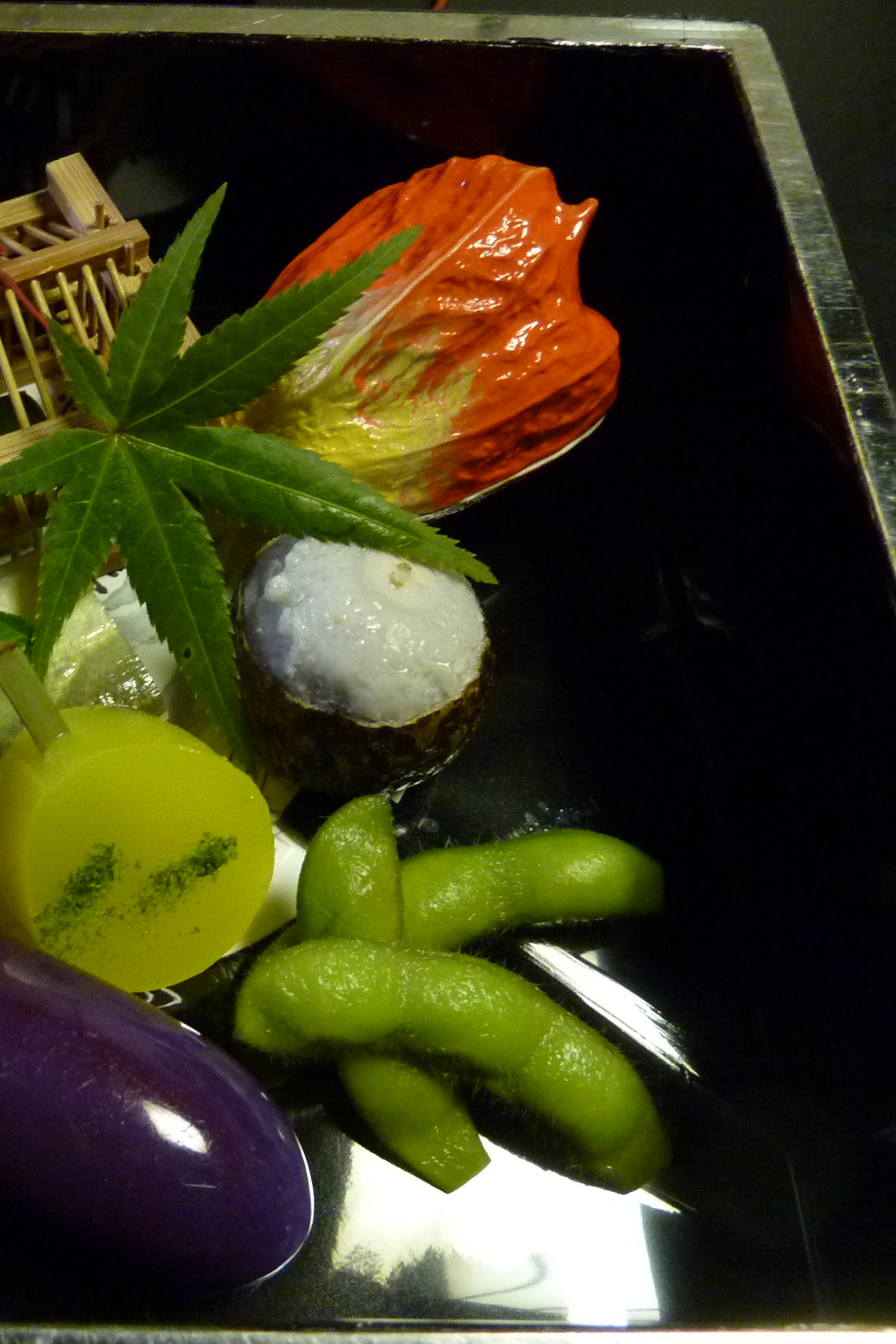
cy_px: 668
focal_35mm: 35
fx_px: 1307
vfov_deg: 54.4
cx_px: 78
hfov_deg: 35.5
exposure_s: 1/8
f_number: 3.3
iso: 400
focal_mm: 4.1
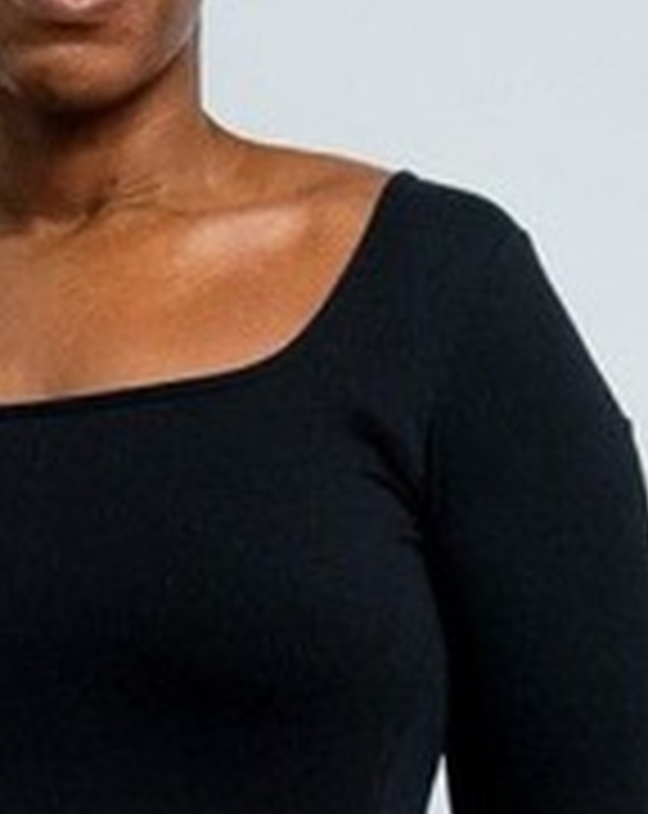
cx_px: 202
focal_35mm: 215
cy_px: 1471
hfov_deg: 7.2
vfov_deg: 8.6
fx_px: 5174
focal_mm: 34.5
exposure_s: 1/125
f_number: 7.1
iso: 640
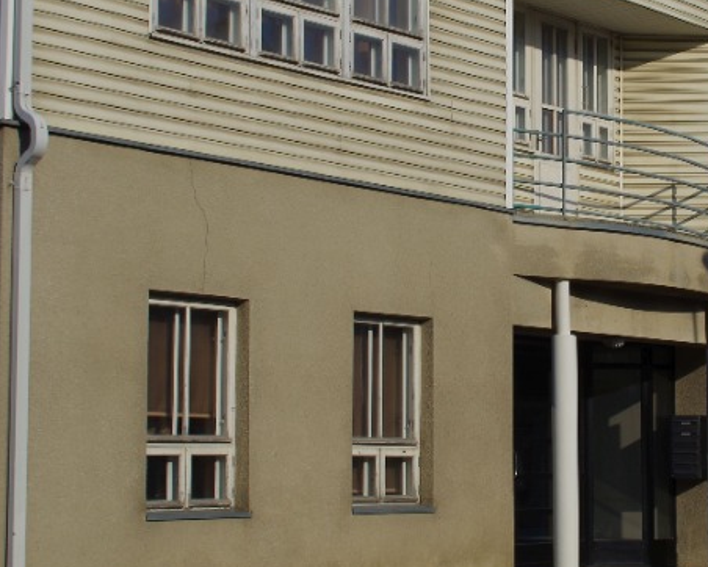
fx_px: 1971
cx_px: 510
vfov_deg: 16.4
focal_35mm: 94
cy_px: 230
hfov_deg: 20.2
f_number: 14
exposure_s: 1/250
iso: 100
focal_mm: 28
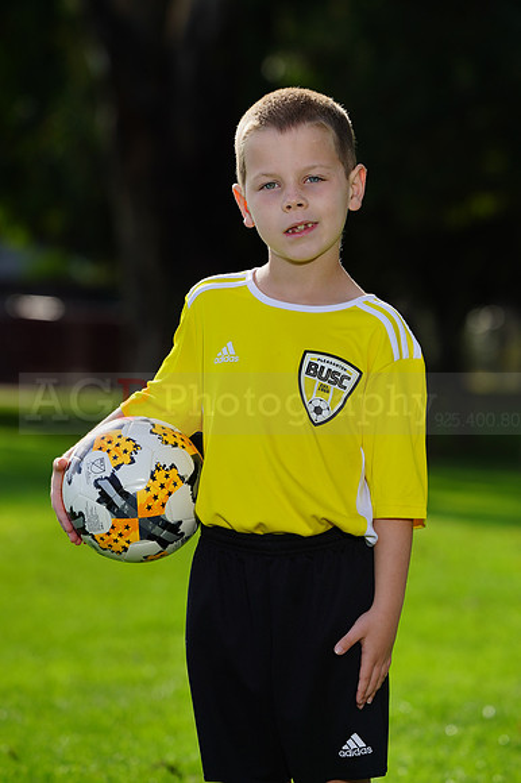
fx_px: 5824
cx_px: 260
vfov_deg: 7.7
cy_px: 392
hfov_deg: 5.1
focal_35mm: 268
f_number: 8
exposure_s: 1/200
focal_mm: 268
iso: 100
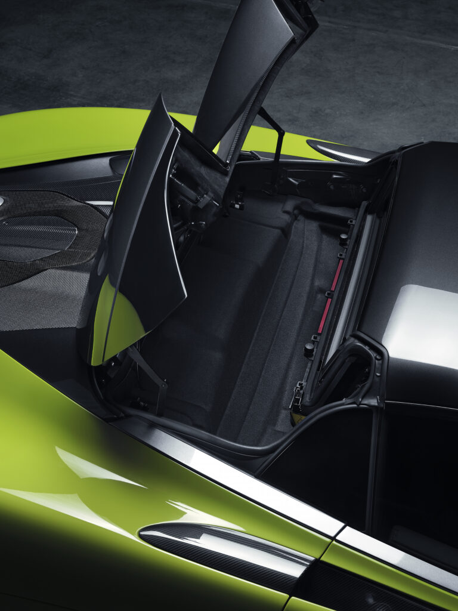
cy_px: 306
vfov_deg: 37.5
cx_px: 229
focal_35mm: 51
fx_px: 900
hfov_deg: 28.6
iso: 100
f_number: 14
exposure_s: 4
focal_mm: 64
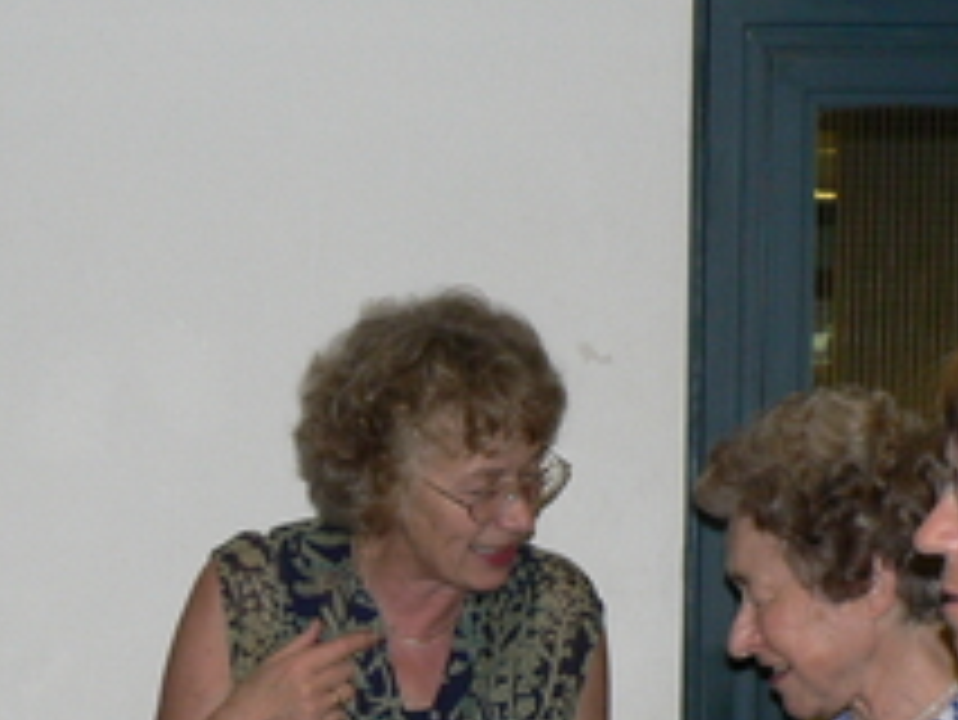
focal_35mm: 120
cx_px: 223
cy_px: 738
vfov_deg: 12.2
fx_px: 3323
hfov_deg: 16.3
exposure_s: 1/60
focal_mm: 8
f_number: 2.8
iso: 150
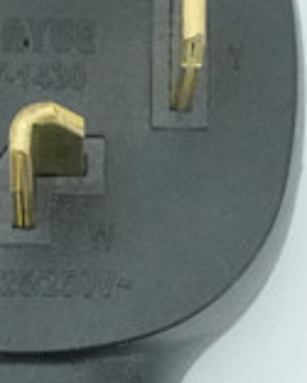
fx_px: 4323
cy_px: 188
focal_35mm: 381
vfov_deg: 5.1
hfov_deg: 4.1
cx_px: 66
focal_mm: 53
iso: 6400
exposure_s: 1/640
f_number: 10
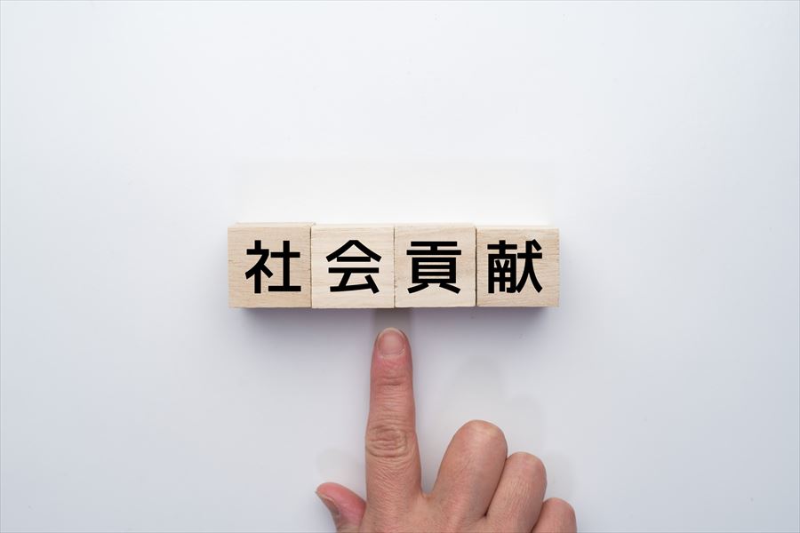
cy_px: 266
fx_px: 1111
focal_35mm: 50
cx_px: 400
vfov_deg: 27.0
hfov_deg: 39.6
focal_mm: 50
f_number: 7.1
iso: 500
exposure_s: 1/50
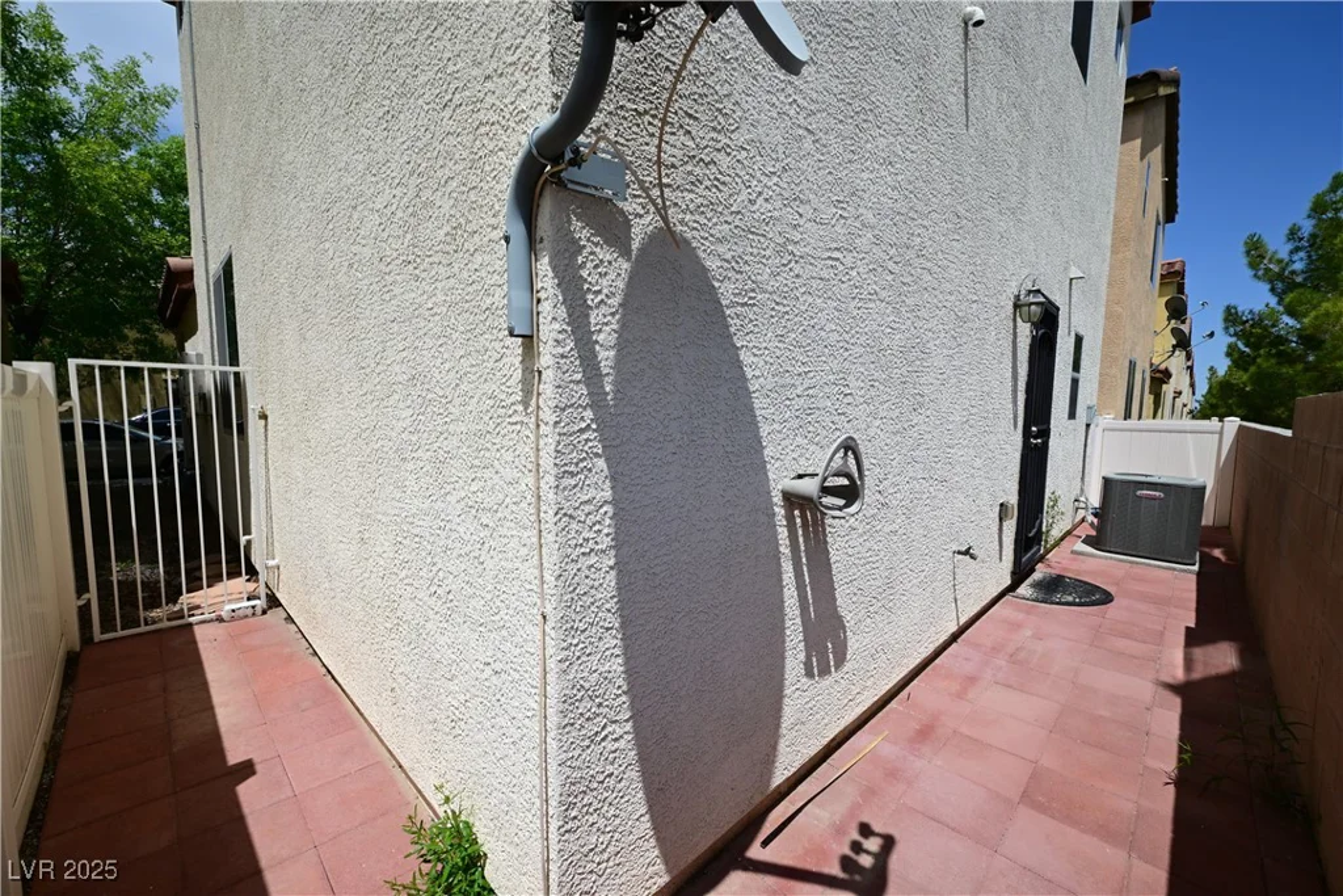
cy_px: 448
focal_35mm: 14
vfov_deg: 81.2
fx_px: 522
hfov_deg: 104.2
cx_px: 672
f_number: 20
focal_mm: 14
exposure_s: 1/60
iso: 100
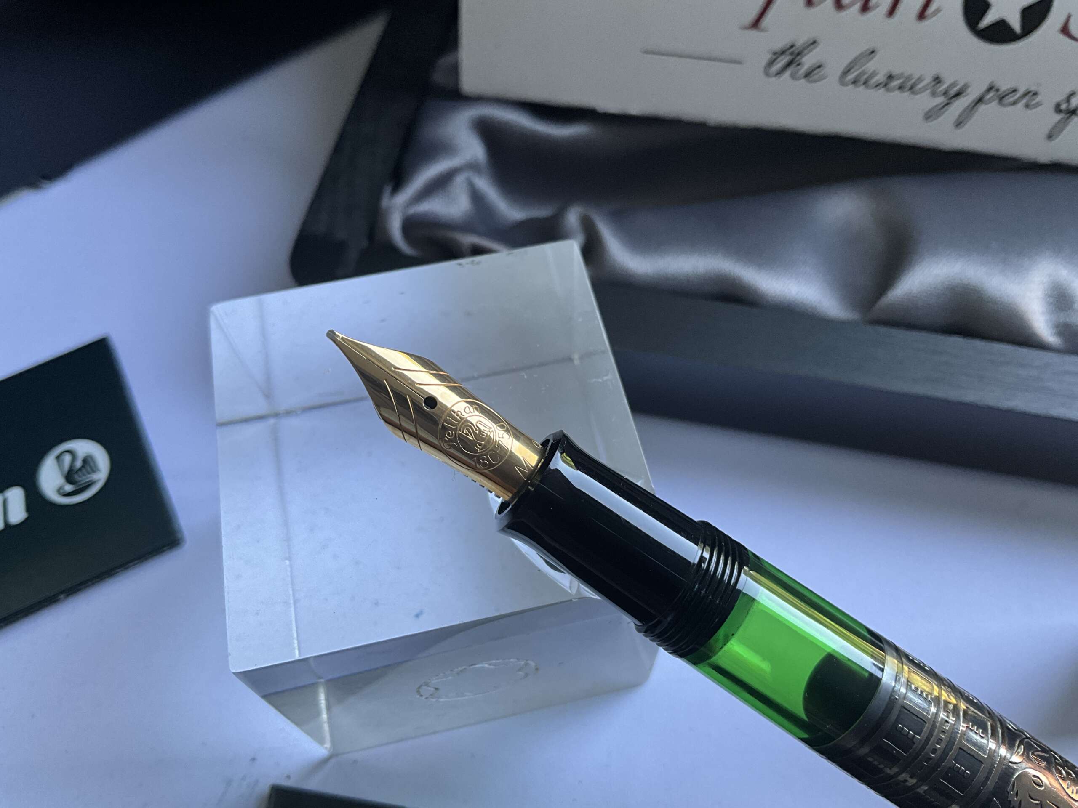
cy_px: 404
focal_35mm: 29
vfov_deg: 48.2
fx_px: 903
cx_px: 539
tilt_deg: -60.9
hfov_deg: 61.7
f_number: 1.8
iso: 64
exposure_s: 1/107
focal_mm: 3
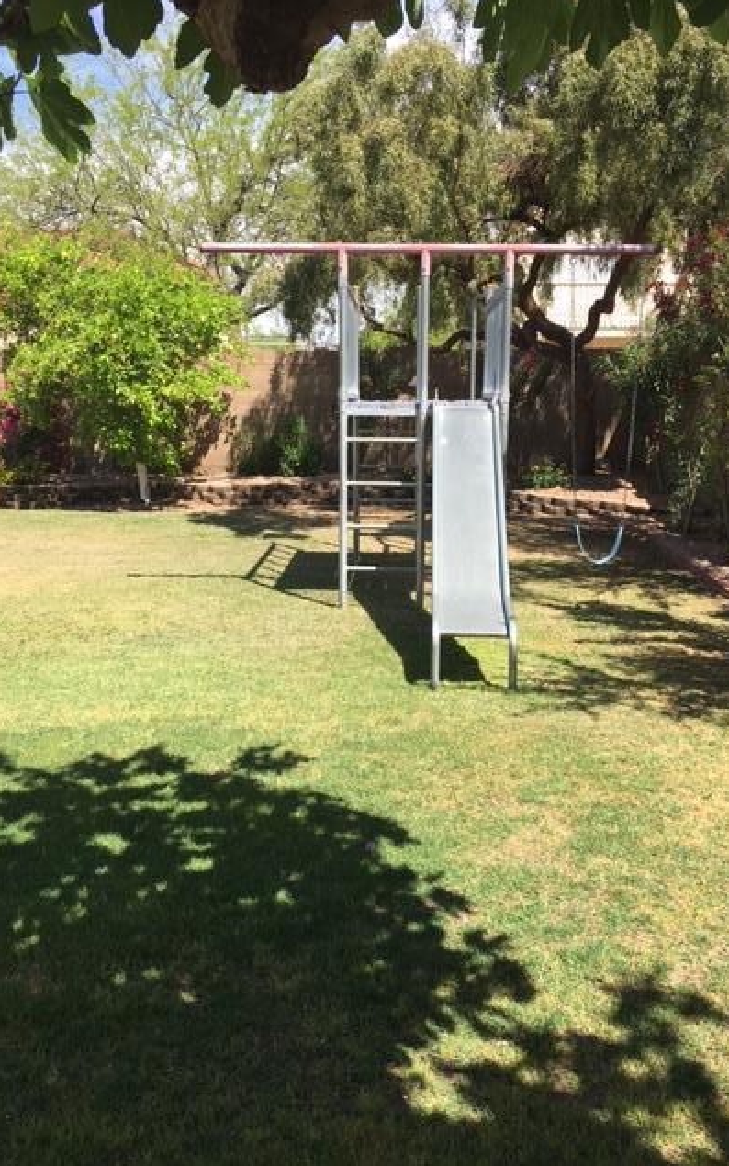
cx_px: 373
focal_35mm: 31
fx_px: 985
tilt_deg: -9.6
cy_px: 582
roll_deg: -0.1
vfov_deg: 61.2
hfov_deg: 40.6
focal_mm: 4.15
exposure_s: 1/864
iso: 25
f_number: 2.2
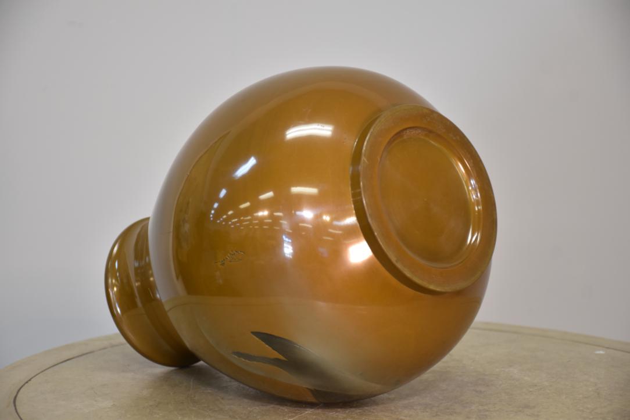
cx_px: 315
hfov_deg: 17.1
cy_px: 210
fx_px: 2100
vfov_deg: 11.4
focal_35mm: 120
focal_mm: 80
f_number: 5.3
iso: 400
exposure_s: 1/30
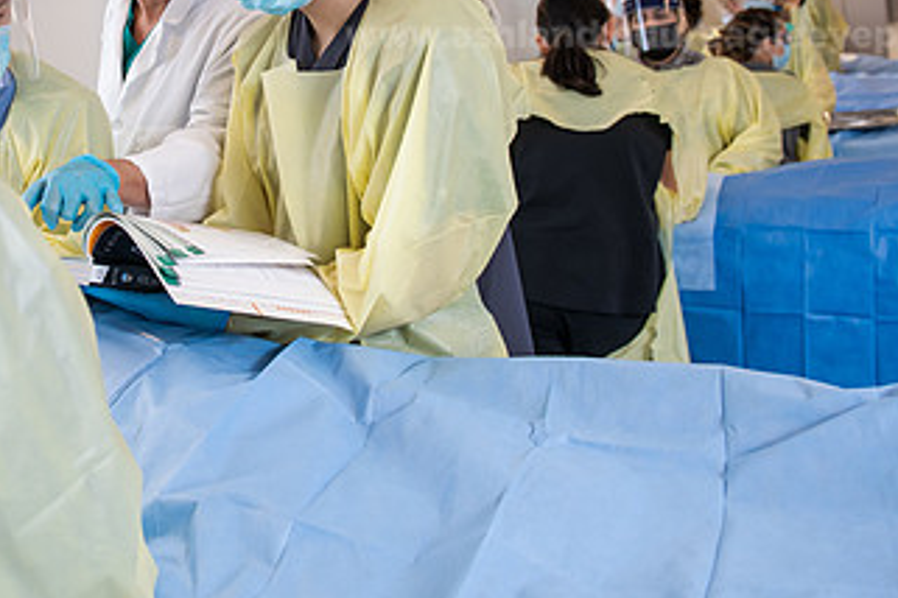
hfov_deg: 40.7
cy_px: 94
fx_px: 1172
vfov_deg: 27.9
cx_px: 218
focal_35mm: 47
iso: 500
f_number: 4
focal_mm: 26
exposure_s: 1/200
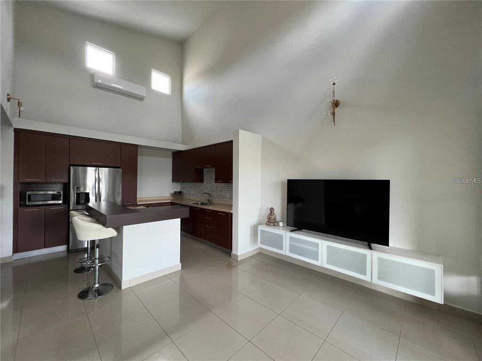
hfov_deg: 106.2
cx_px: 241
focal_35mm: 13
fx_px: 181
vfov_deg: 89.9
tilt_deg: -0.2
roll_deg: -0.8
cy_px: 180
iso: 100
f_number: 1.8
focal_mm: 1.57
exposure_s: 1/99
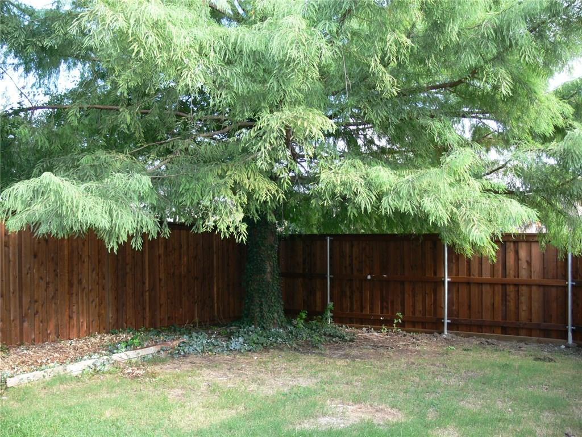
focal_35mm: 35
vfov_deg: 40.7
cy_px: 218
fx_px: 588
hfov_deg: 52.6
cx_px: 291
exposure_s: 1/50
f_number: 2.8
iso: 80
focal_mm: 7.4
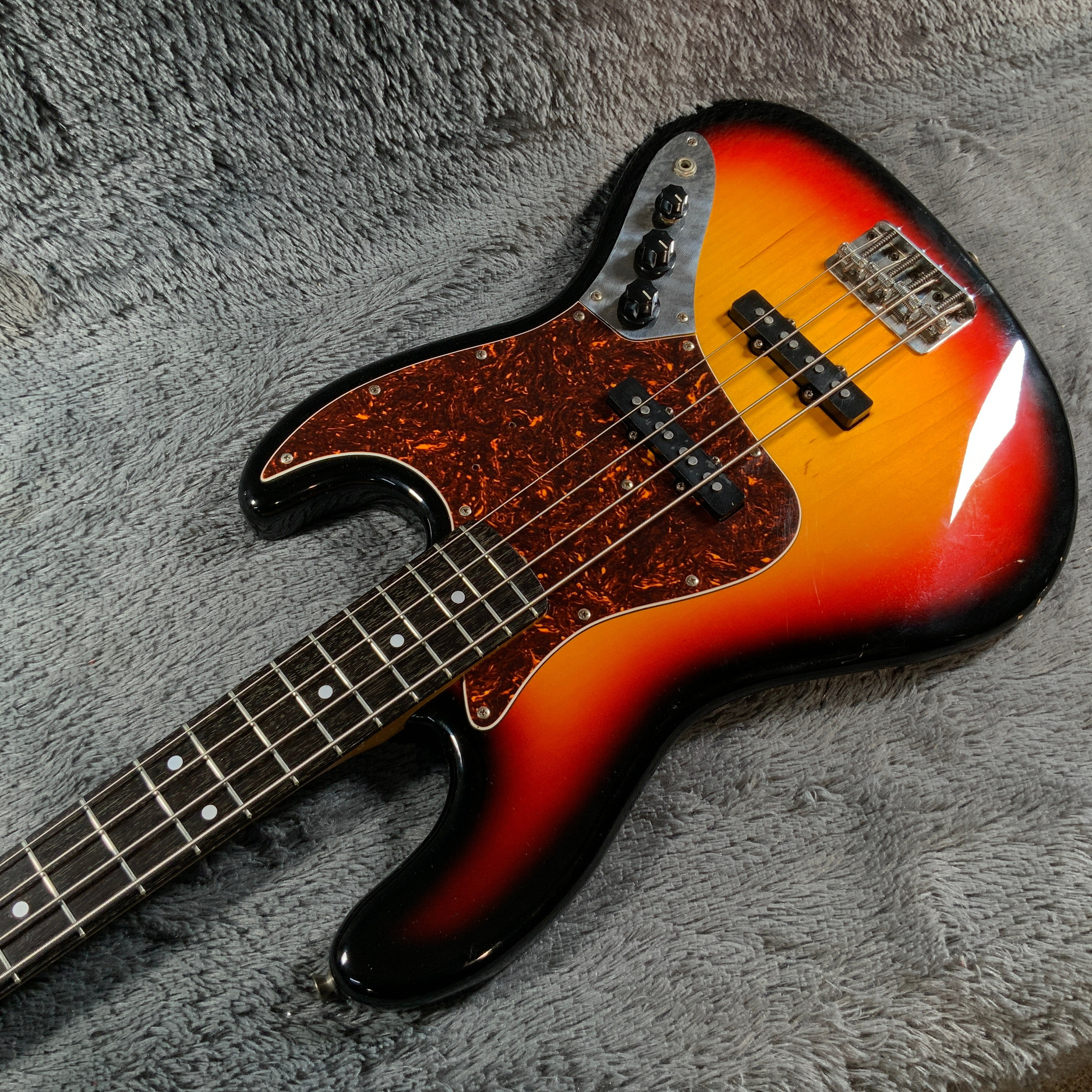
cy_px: 533
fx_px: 1249
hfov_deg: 47.2
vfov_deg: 47.2
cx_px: 569
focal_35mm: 35
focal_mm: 3
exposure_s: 1/104
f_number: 1.8
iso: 32
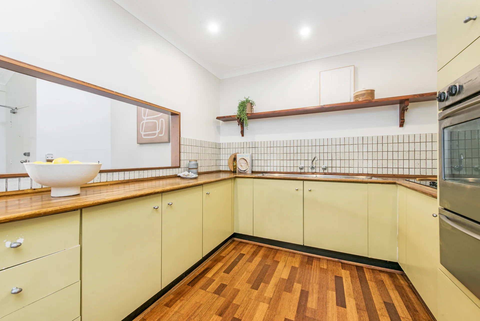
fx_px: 187
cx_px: 240
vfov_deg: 81.3
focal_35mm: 14
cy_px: 160
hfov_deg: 104.2
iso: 200
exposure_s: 2
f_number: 8
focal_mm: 14
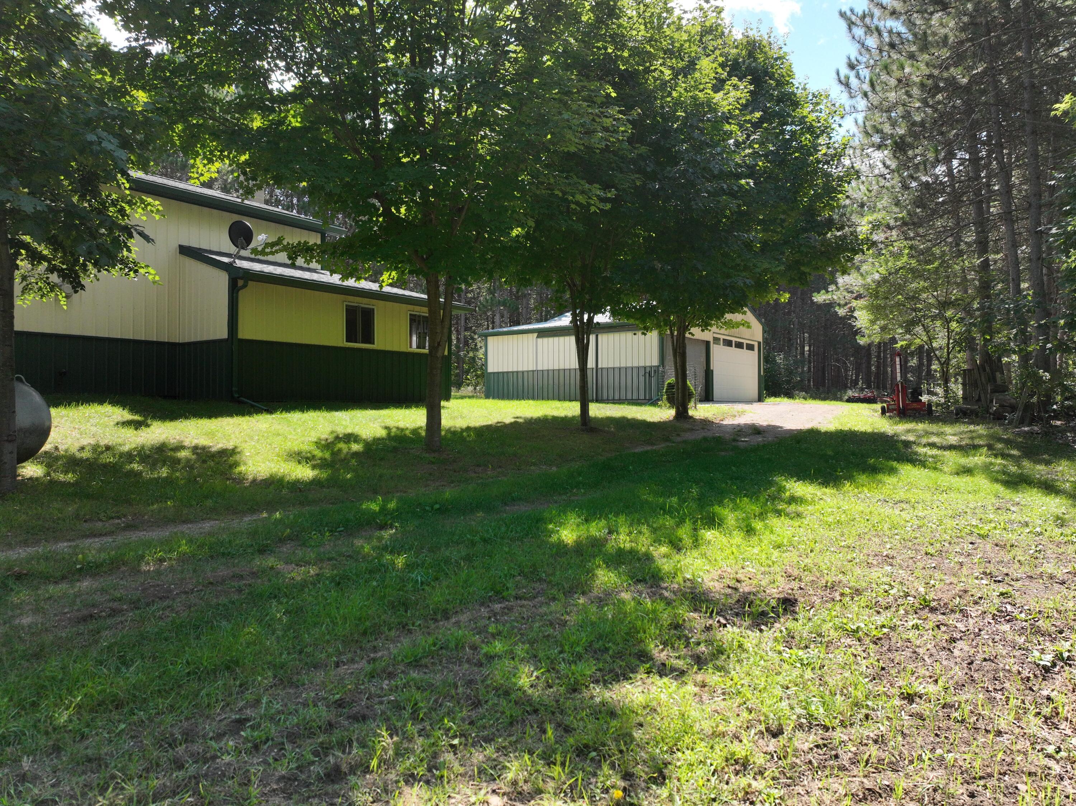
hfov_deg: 71.6
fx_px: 746
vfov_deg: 56.8
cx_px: 538
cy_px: 403
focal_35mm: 24
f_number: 2.8
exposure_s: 1/1250
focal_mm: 12.29
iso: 250
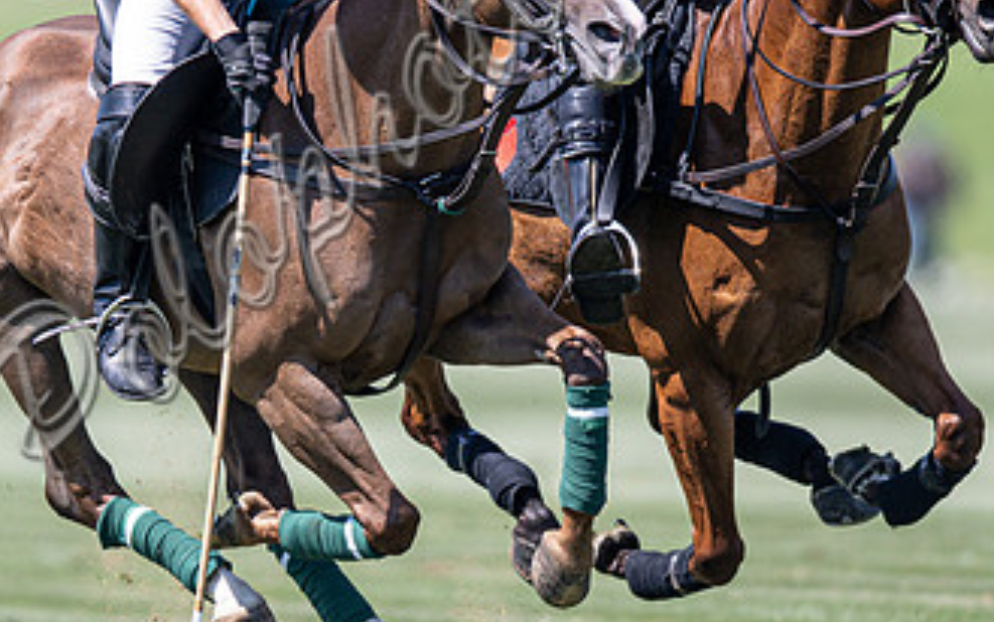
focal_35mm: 1103
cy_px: 361
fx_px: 29895
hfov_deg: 1.9
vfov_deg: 1.2
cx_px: 243
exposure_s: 1/2500
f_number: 2.8
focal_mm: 400
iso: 200
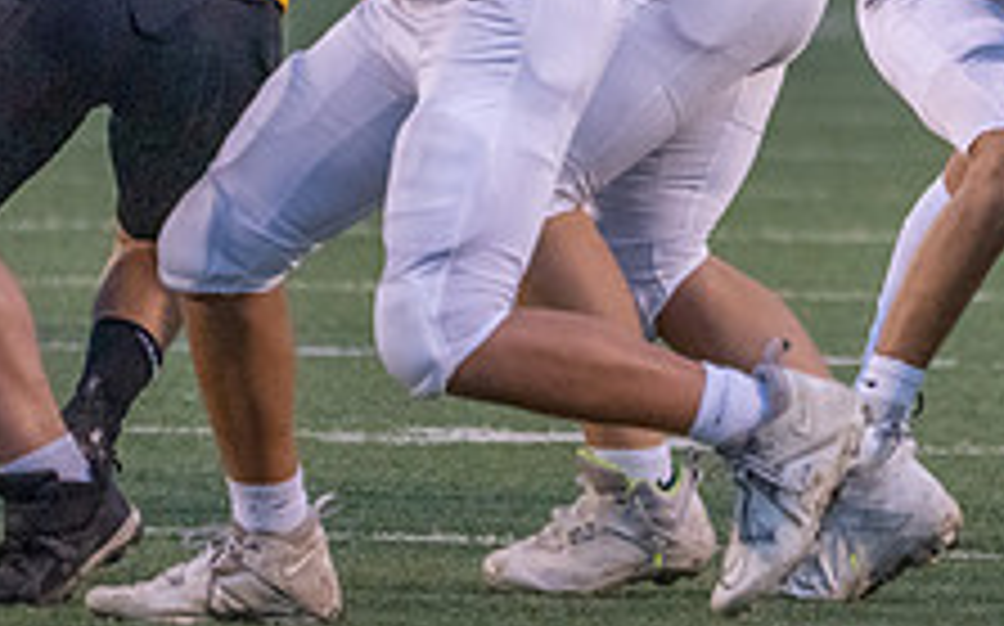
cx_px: 1189
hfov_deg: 2.0
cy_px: -160
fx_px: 28982
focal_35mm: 1060
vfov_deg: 1.2
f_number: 5.6
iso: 8000
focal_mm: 400
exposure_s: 1/1000
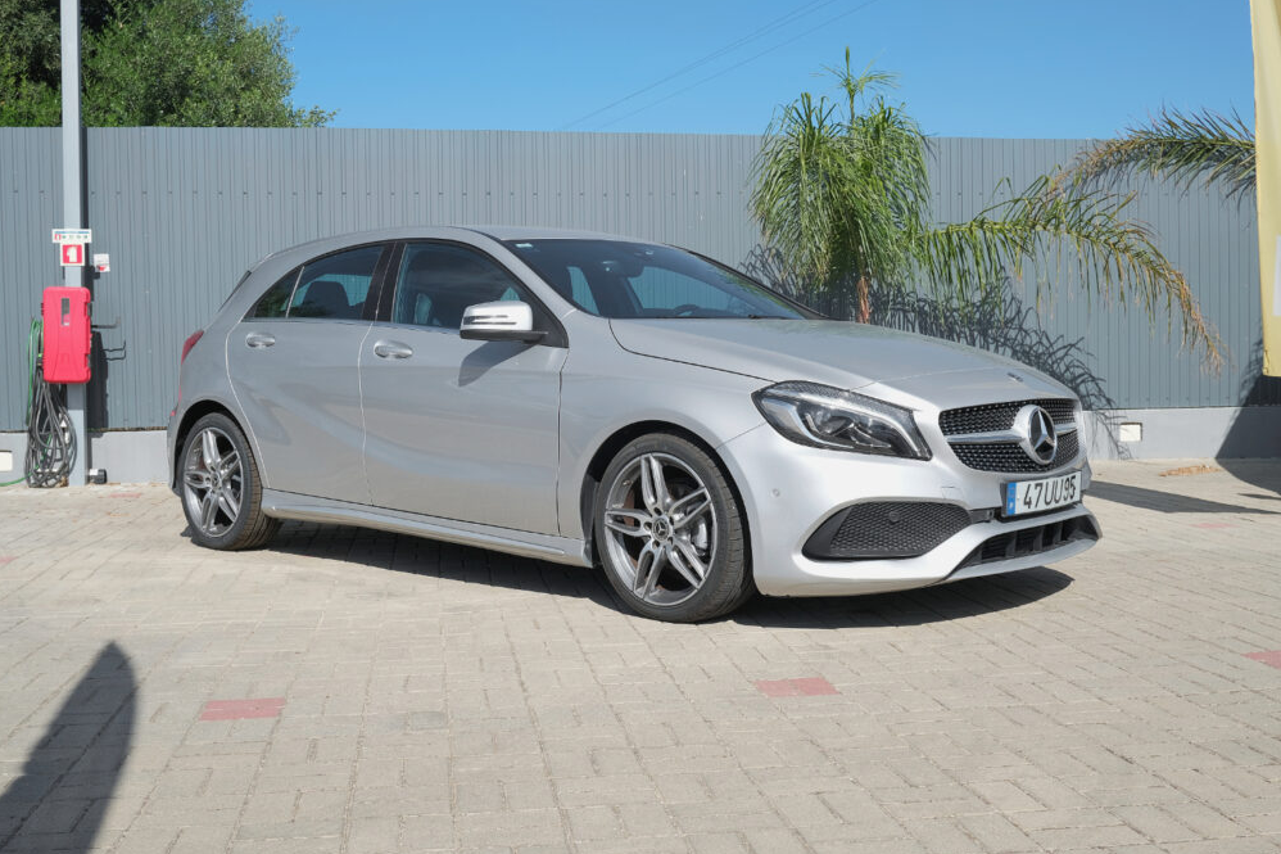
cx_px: 644
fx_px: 1387
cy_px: 433
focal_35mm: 39
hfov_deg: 49.6
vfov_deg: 34.2
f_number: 9
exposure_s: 1/250
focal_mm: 25.6
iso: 160
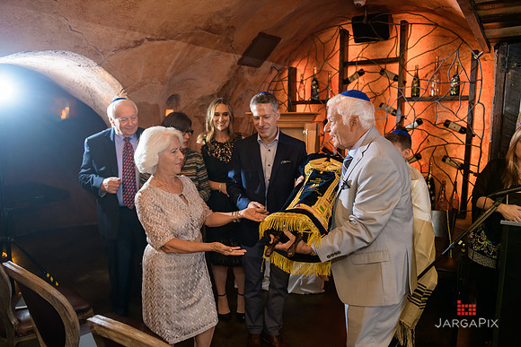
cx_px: 260
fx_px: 376
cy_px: 174
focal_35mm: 26
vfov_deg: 49.6
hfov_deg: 69.4
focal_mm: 26
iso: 1600
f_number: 3.2
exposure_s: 1/125
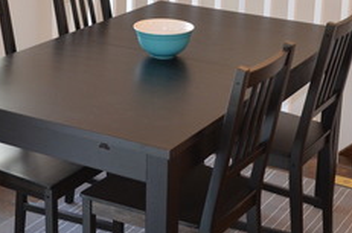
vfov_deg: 16.2
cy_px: 38
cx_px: 157
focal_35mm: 83
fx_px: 810
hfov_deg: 24.5
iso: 500
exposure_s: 1/60
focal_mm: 20
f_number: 3.8
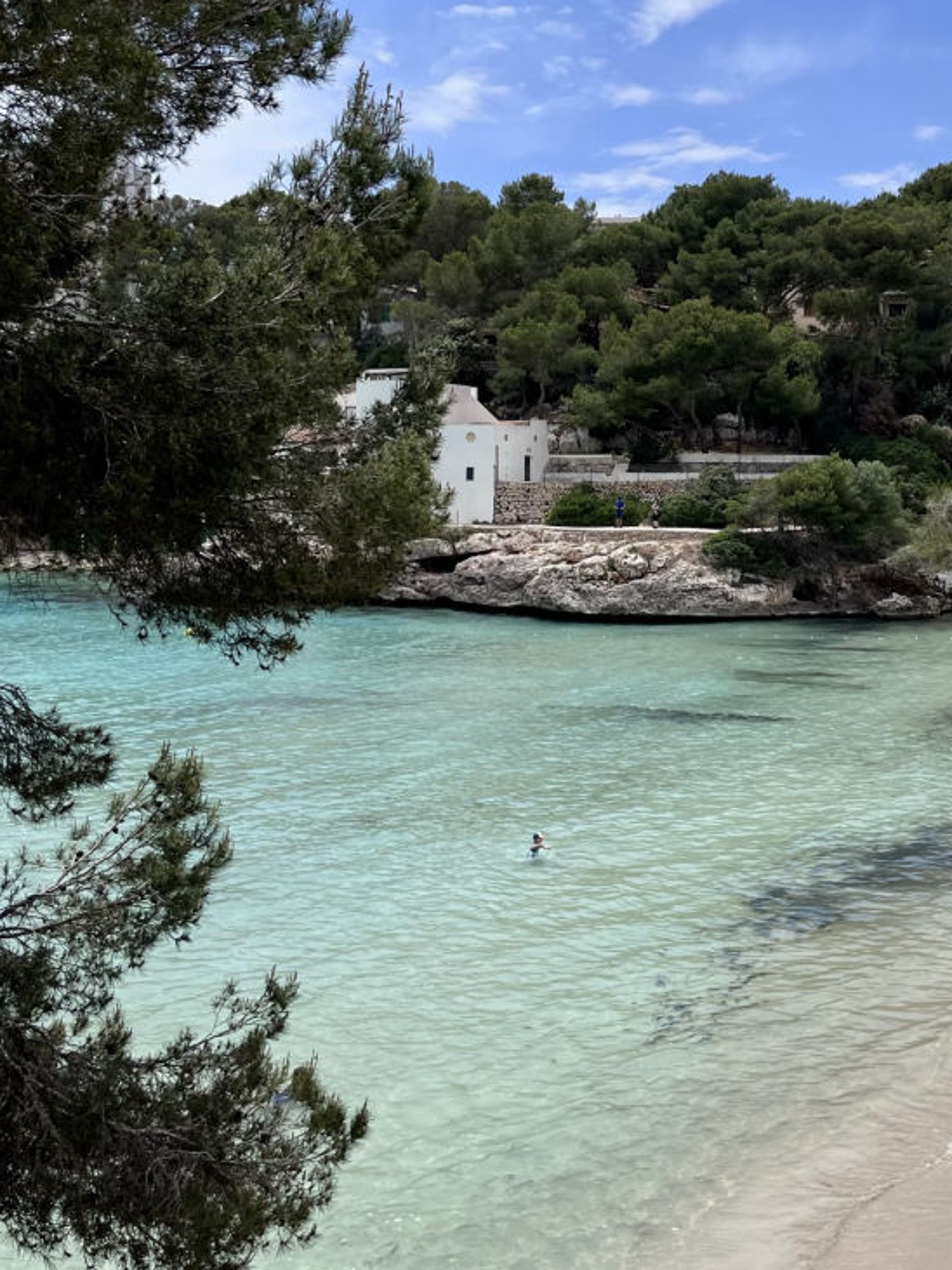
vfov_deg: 44.3
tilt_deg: +0.9
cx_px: 761
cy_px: 442
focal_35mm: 42
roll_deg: +0.2
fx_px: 1541
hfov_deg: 33.4
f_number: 1.6
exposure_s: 1/5848
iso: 50
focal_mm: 5.1
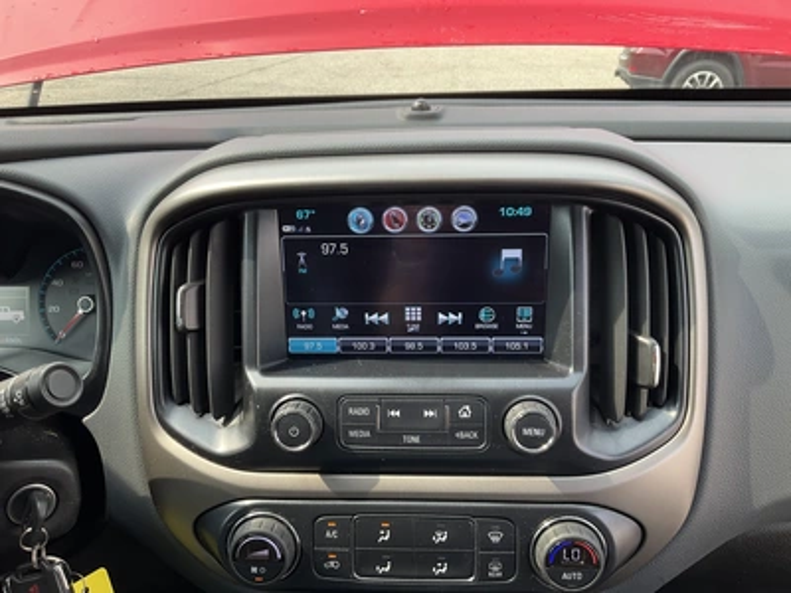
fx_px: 663
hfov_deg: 61.7
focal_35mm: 29
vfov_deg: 48.2
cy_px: 296
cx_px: 396
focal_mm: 3
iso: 20
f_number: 1.8
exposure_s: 1/140
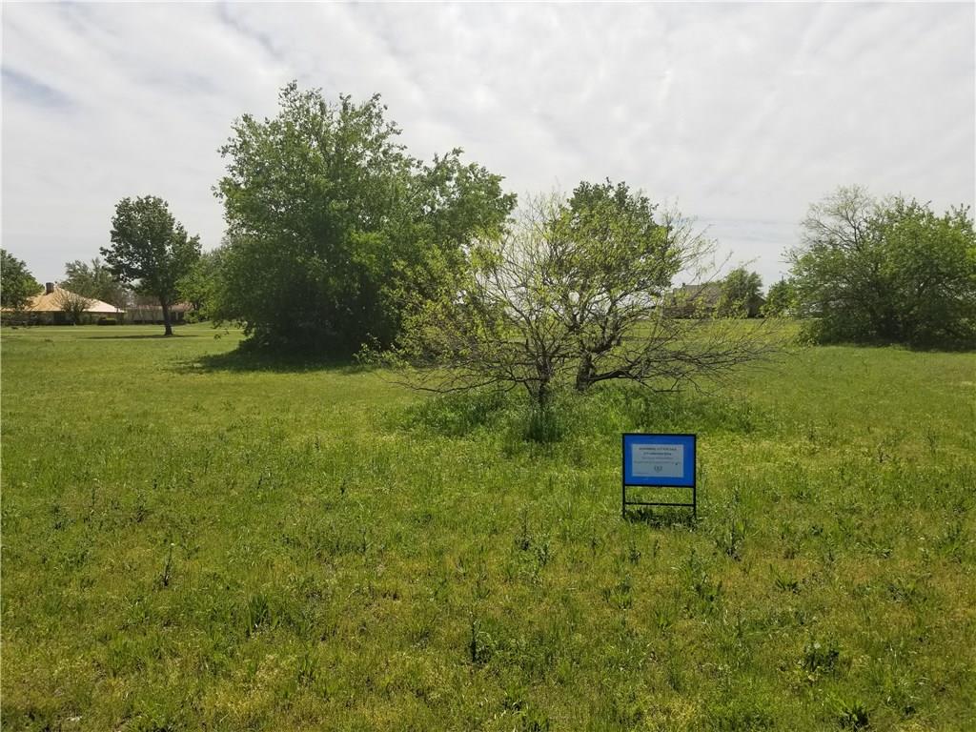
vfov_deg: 53.1
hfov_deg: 67.3
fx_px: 733
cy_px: 366
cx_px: 488
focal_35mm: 26
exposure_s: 1/3744
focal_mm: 4.25
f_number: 1.7
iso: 50
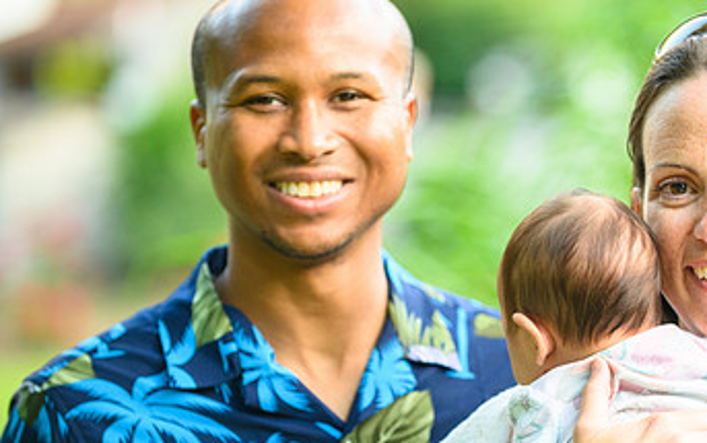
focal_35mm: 215
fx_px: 4146
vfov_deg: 6.1
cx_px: 544
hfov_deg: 9.7
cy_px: 282
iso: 500
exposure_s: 1/125
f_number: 2.8
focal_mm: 125
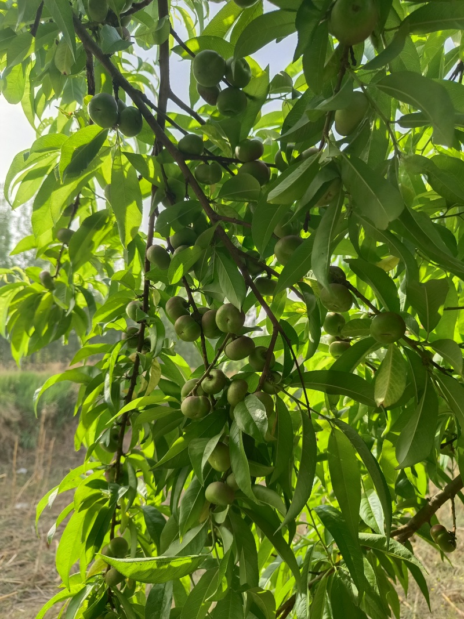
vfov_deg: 73.9
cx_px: 232
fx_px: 411
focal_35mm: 23
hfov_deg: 58.9
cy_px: 310
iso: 154
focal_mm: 5.59
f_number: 1.88
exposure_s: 1/100
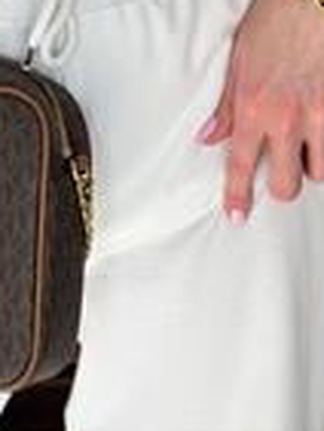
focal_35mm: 177
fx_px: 2206
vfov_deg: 10.5
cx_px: 70
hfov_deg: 8.4
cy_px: -345
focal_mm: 6.86
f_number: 1.78
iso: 125
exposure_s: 1/138
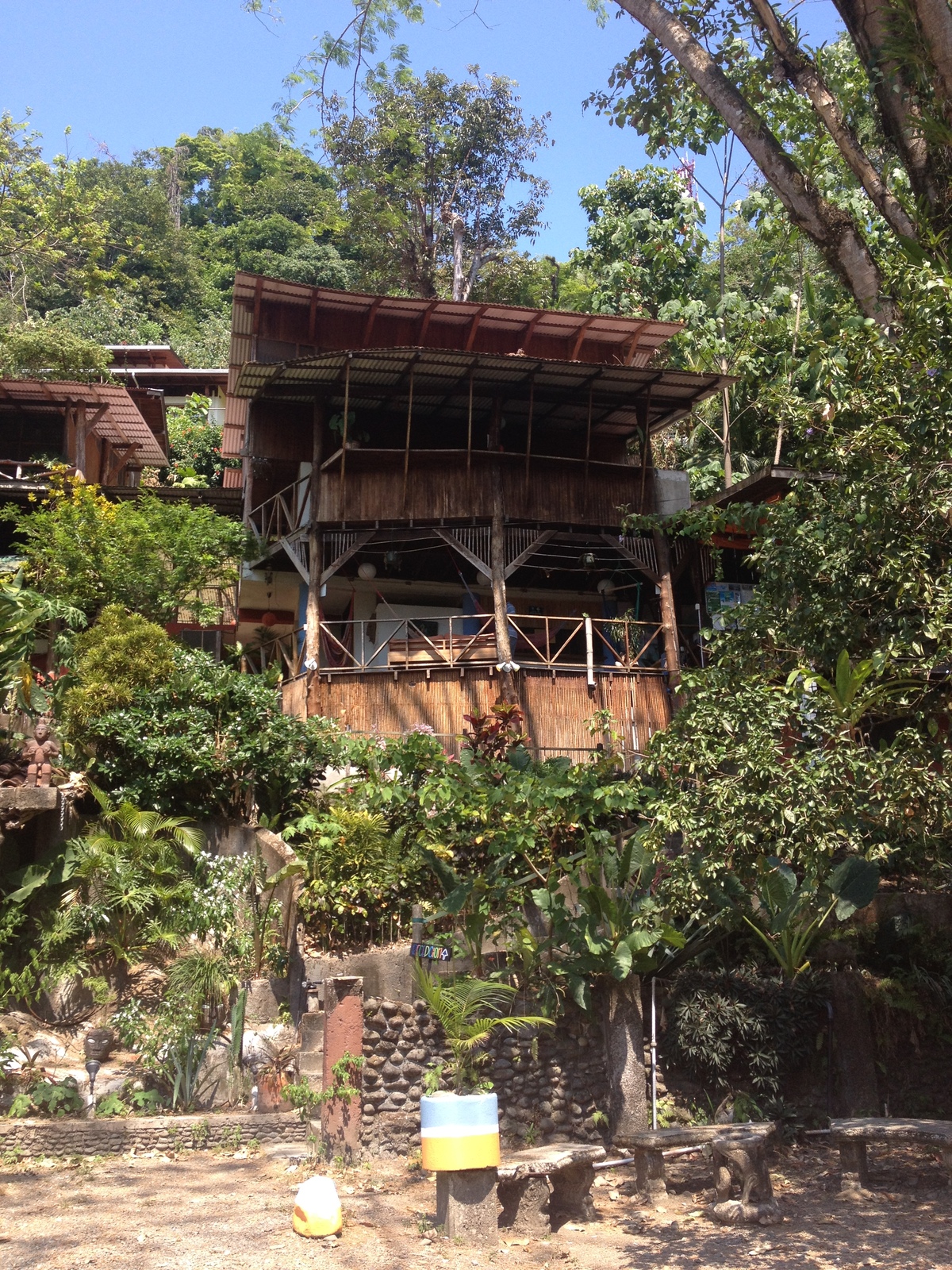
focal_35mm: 35
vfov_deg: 52.6
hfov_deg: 40.7
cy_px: 635
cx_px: 476
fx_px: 1283
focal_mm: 4.28
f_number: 2.4
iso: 50
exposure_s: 1/536
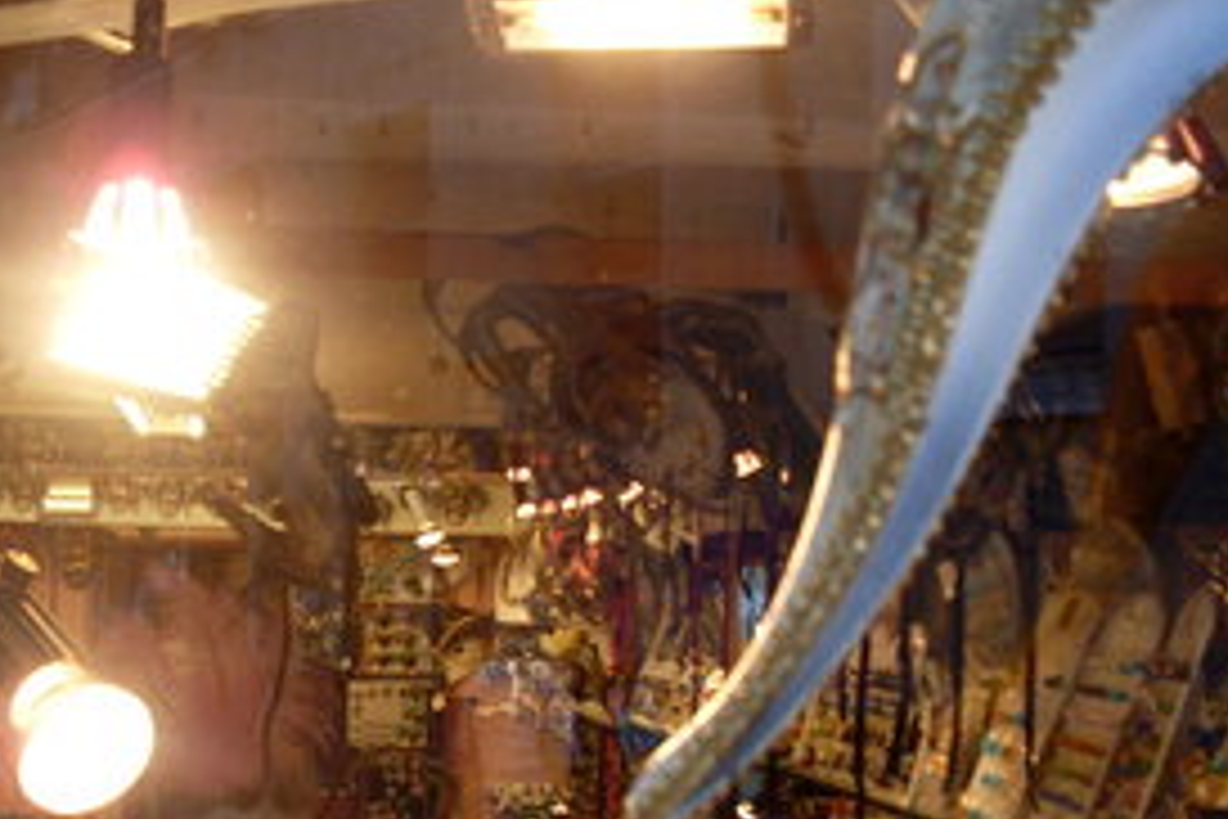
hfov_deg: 34.0
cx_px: 355
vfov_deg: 23.2
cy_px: 594
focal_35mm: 58
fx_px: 1978
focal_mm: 6.3
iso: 80
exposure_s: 1/90
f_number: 2.8
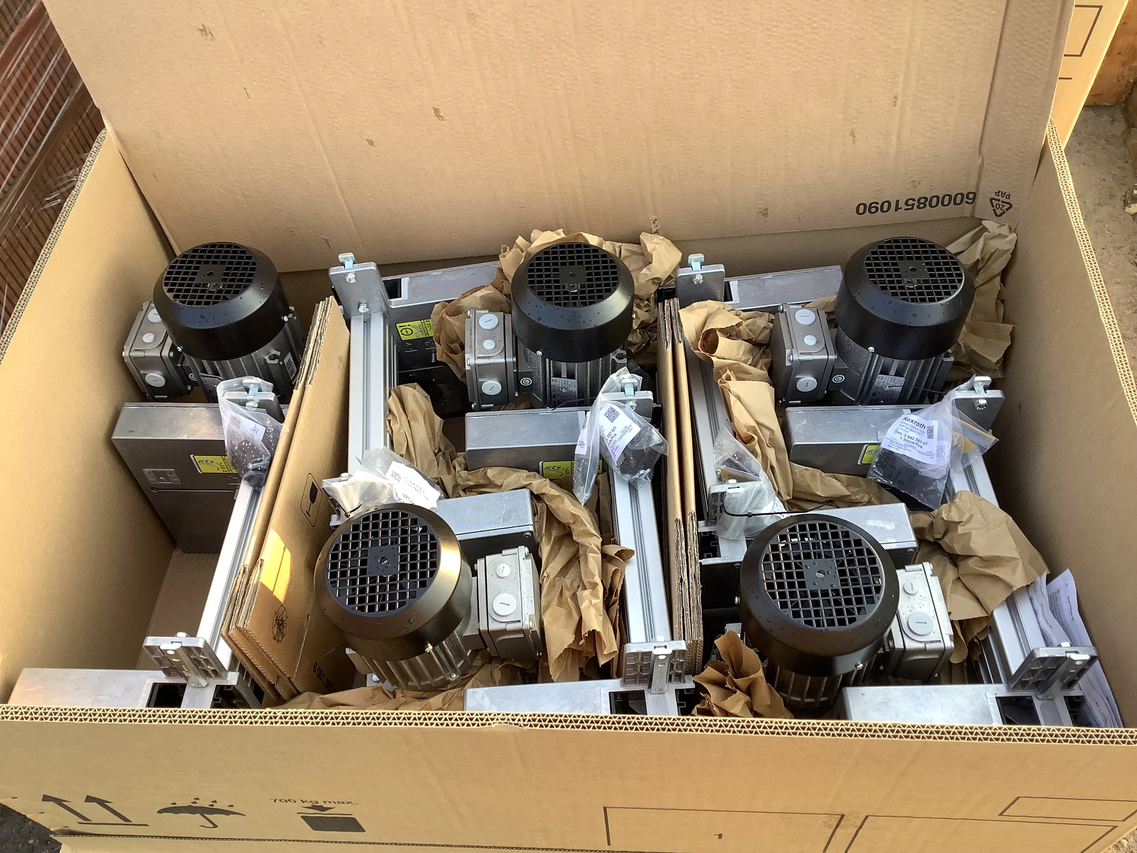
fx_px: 1018
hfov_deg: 58.4
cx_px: 568
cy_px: 426
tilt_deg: -56.5
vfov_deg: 45.4
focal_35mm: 31
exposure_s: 1/100
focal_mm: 3.3
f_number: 2.4
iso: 32
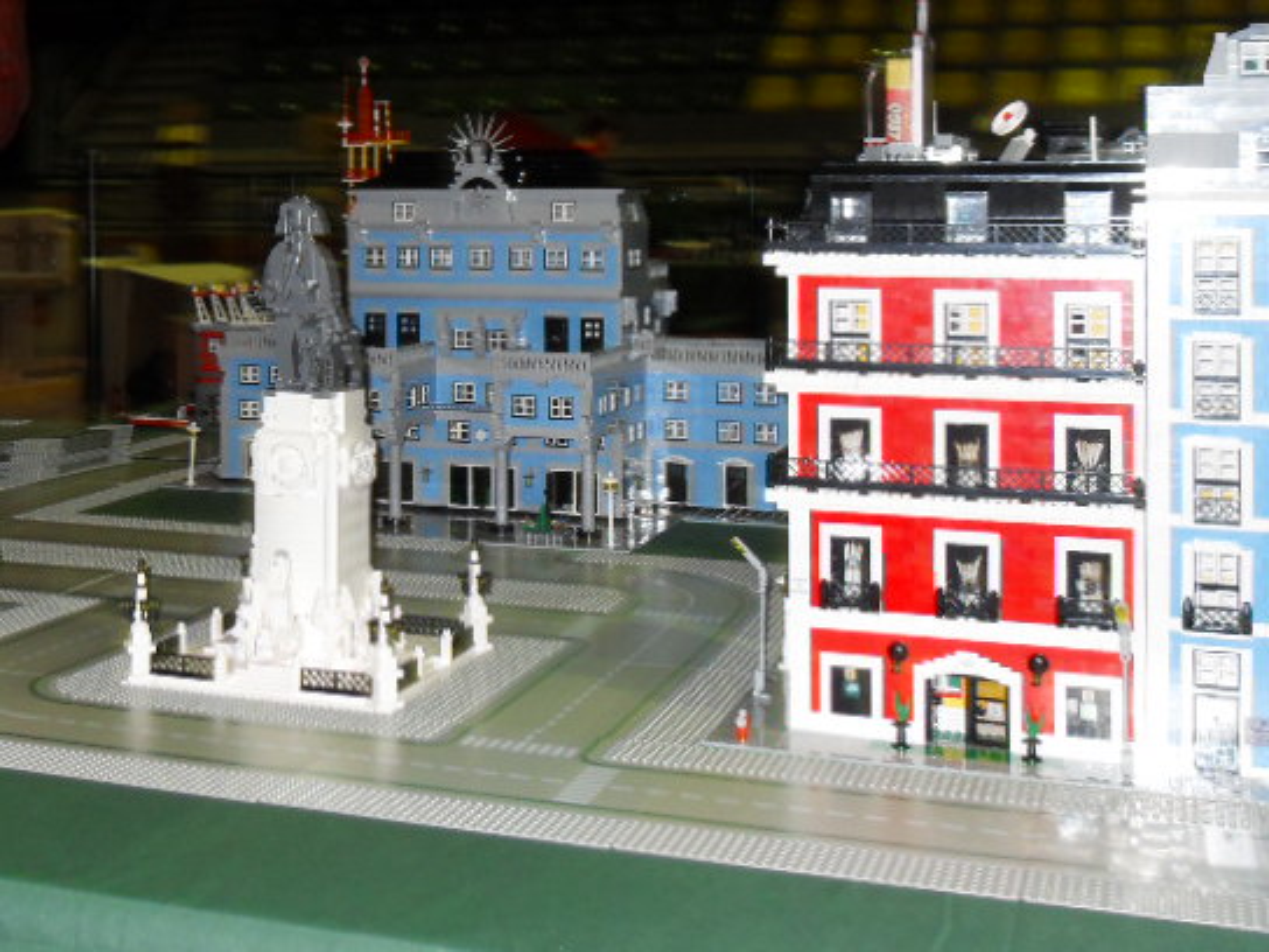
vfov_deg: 49.7
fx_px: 1026
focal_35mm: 28
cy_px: 476
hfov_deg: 63.4
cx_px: 634
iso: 200
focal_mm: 6
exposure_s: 1/45
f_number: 2.8
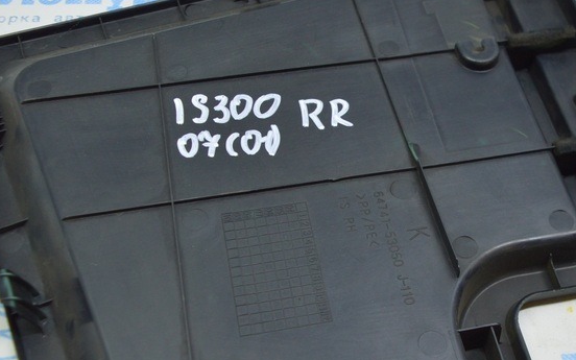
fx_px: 801
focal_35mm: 51
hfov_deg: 39.4
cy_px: 204
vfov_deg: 25.3
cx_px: 342
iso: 400
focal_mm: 18
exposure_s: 1/60
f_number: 3.5
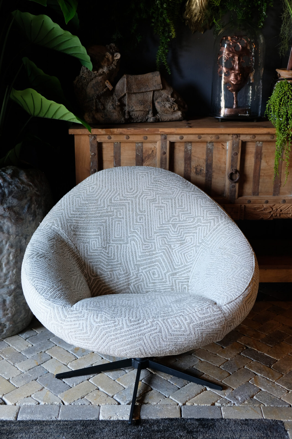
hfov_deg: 33.4
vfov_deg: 48.5
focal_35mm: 40
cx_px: 146
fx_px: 487
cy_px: 220
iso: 400
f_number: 3.2
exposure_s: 1/80
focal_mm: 26.5
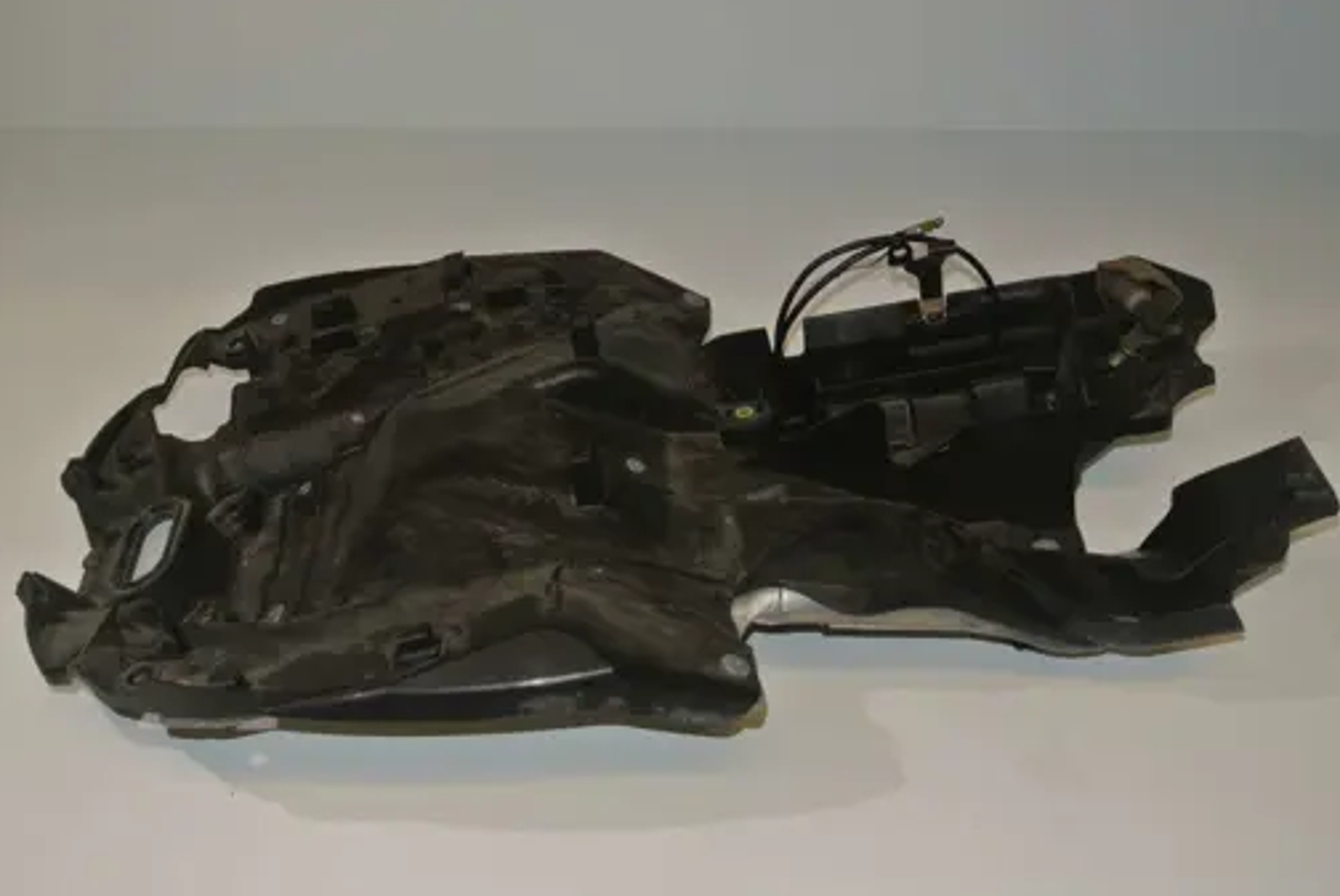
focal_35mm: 47
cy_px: 463
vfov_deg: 28.7
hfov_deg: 41.9
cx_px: 654
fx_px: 1751
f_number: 4.2
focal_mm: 16.3
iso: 200
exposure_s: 1/60
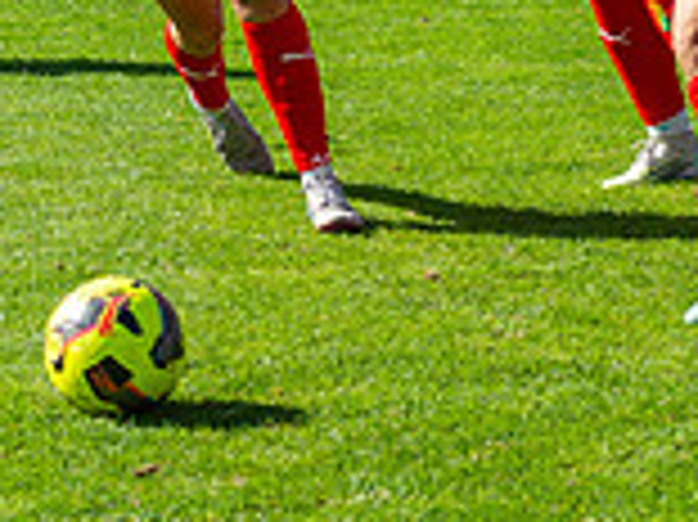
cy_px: -292
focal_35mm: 252
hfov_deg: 7.8
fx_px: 5077
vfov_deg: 5.8
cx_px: 684
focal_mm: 70
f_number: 3.2
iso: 200
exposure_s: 1/2500
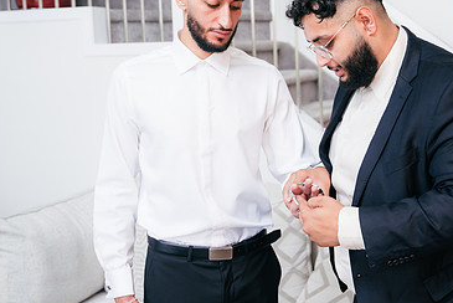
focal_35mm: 54
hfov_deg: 36.2
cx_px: 326
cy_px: 97
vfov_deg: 25.0
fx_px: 680
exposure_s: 1/160
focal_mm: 34
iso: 500
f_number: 2.8
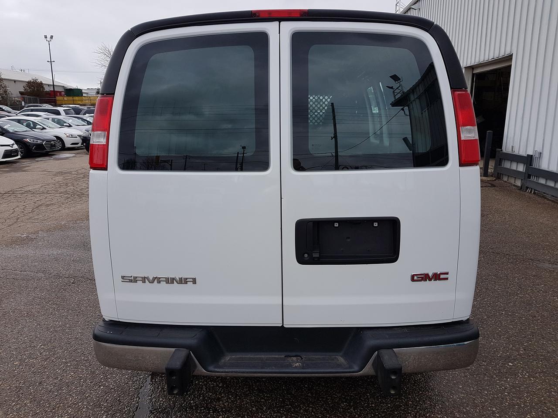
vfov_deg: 53.1
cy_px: 209
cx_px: 279
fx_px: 419
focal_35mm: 26
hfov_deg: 67.3
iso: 40
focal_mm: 4.2
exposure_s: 1/604
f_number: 1.7
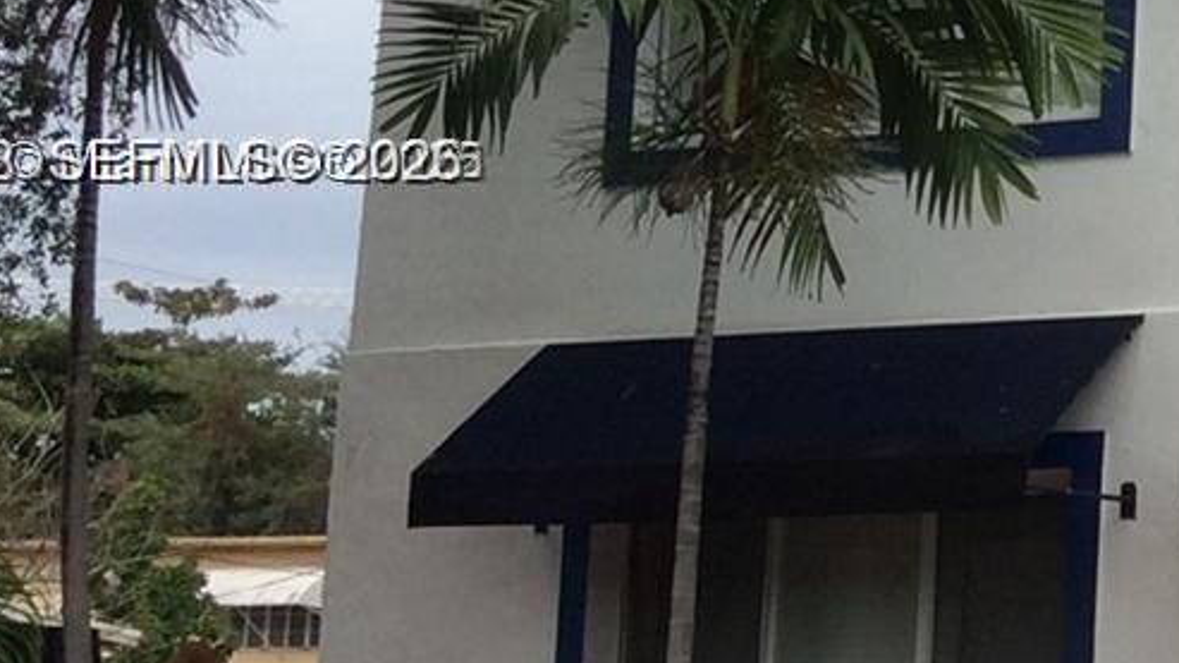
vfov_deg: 10.7
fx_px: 3532
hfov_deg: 17.5
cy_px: 165
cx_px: 1631
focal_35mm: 113
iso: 32
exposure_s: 1/1217
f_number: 2.4
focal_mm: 3.3
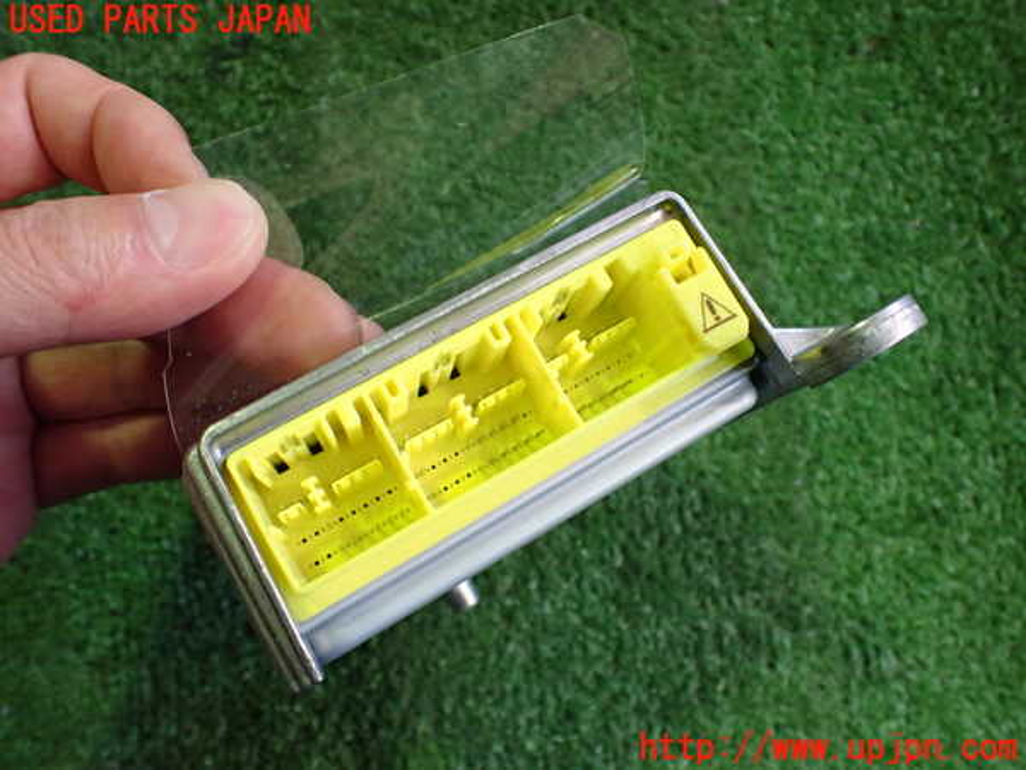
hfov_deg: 60.0
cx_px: 513
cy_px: 385
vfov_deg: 46.8
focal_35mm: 30
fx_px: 889
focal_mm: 5.4
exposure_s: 1/125
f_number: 2.3
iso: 800
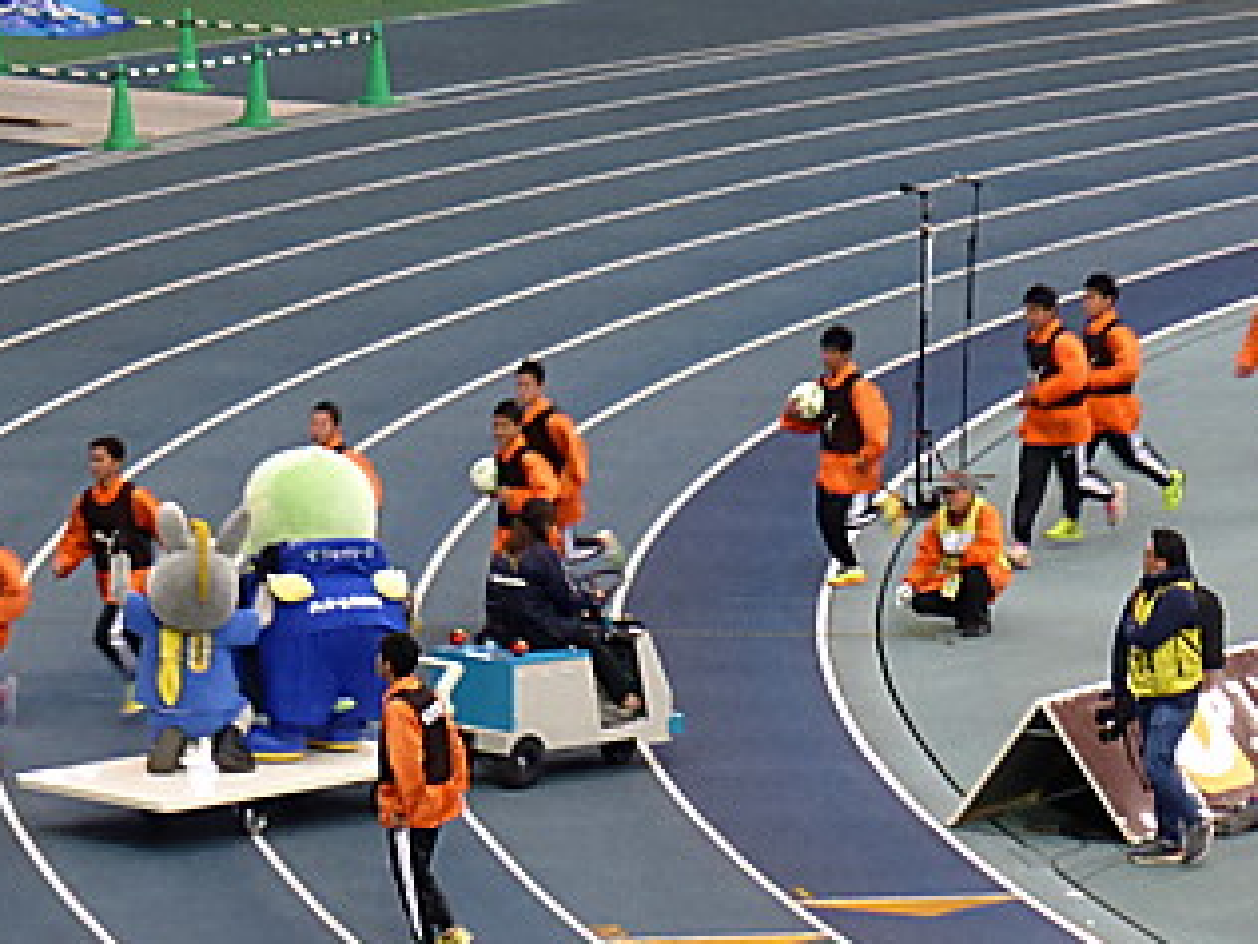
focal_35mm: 325
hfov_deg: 6.1
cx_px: 422
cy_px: 621
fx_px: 11811
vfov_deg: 4.6
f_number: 5.6
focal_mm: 38.2
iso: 800
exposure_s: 1/50
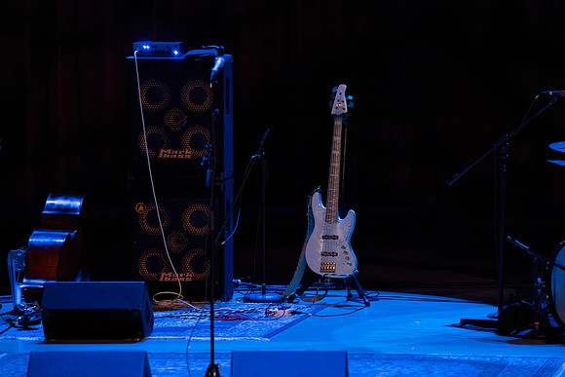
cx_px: 282
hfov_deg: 5.2
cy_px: 188
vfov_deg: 3.4
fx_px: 6279
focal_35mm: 400
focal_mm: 400
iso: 5000
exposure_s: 1/250
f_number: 5.6
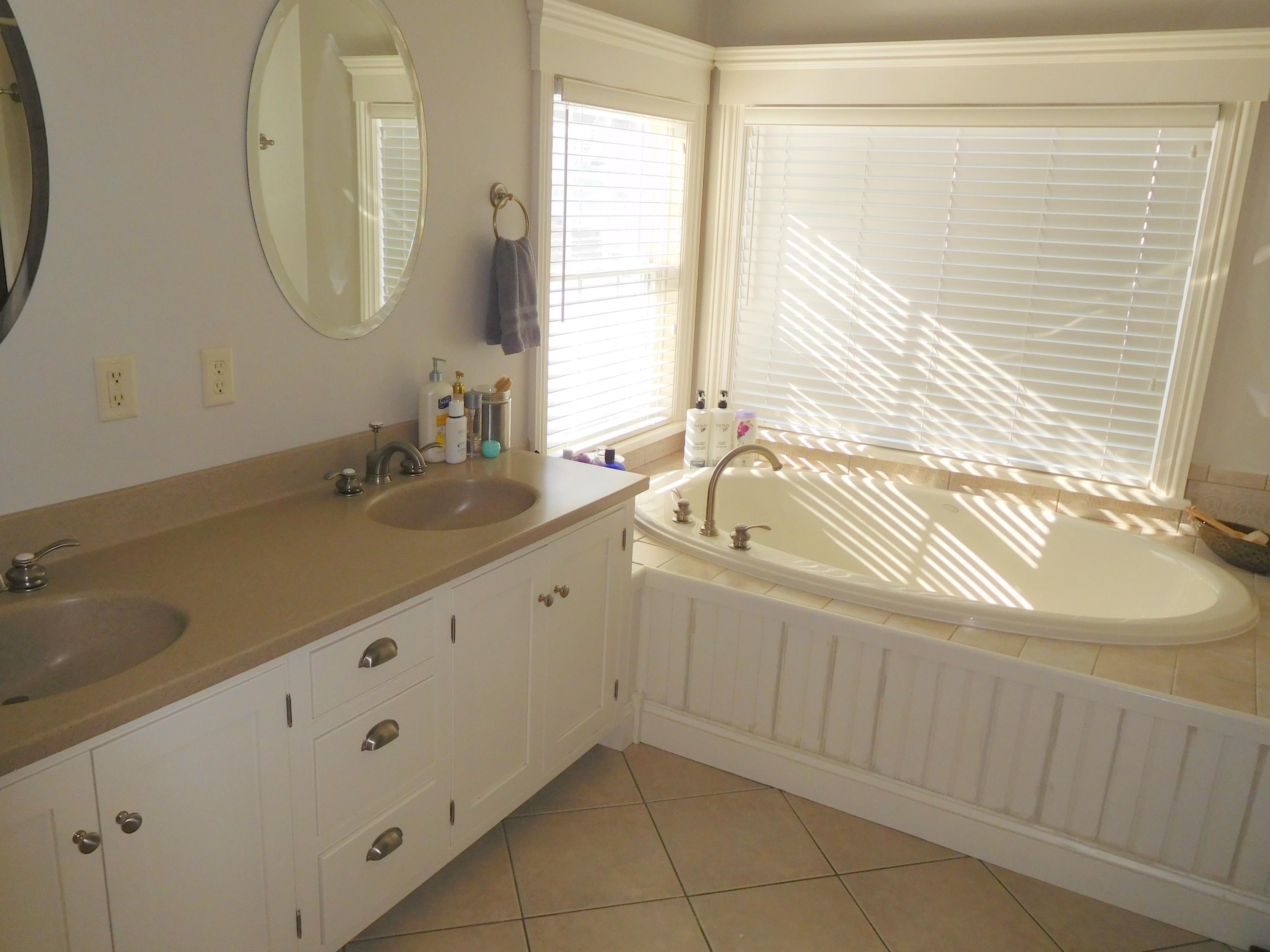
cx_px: 635
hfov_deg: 69.4
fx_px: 917
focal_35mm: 25
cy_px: 476
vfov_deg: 54.9
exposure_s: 1/60
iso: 125
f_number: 3.4
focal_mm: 4.5
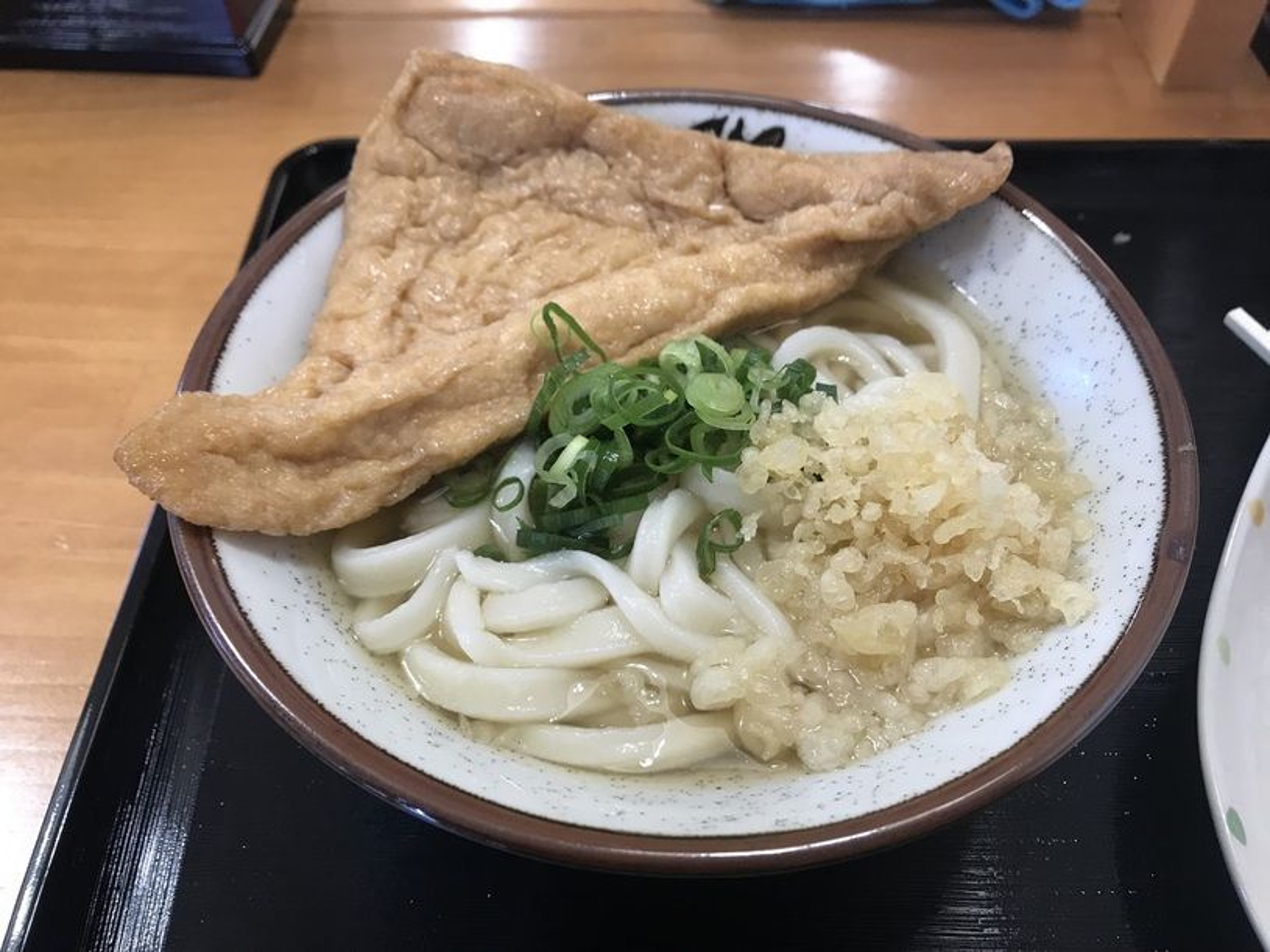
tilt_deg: -50.9
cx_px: 635
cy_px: 476
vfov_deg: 49.7
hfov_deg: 63.5
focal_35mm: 28
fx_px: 1027
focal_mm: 3.99
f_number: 1.8
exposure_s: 1/24
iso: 32
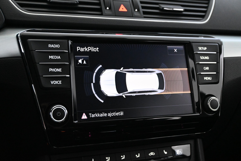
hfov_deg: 48.7
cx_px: 120
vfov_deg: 33.6
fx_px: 266
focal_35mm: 40
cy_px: 80
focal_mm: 26.5
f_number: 4.5
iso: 7200
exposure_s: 1/40
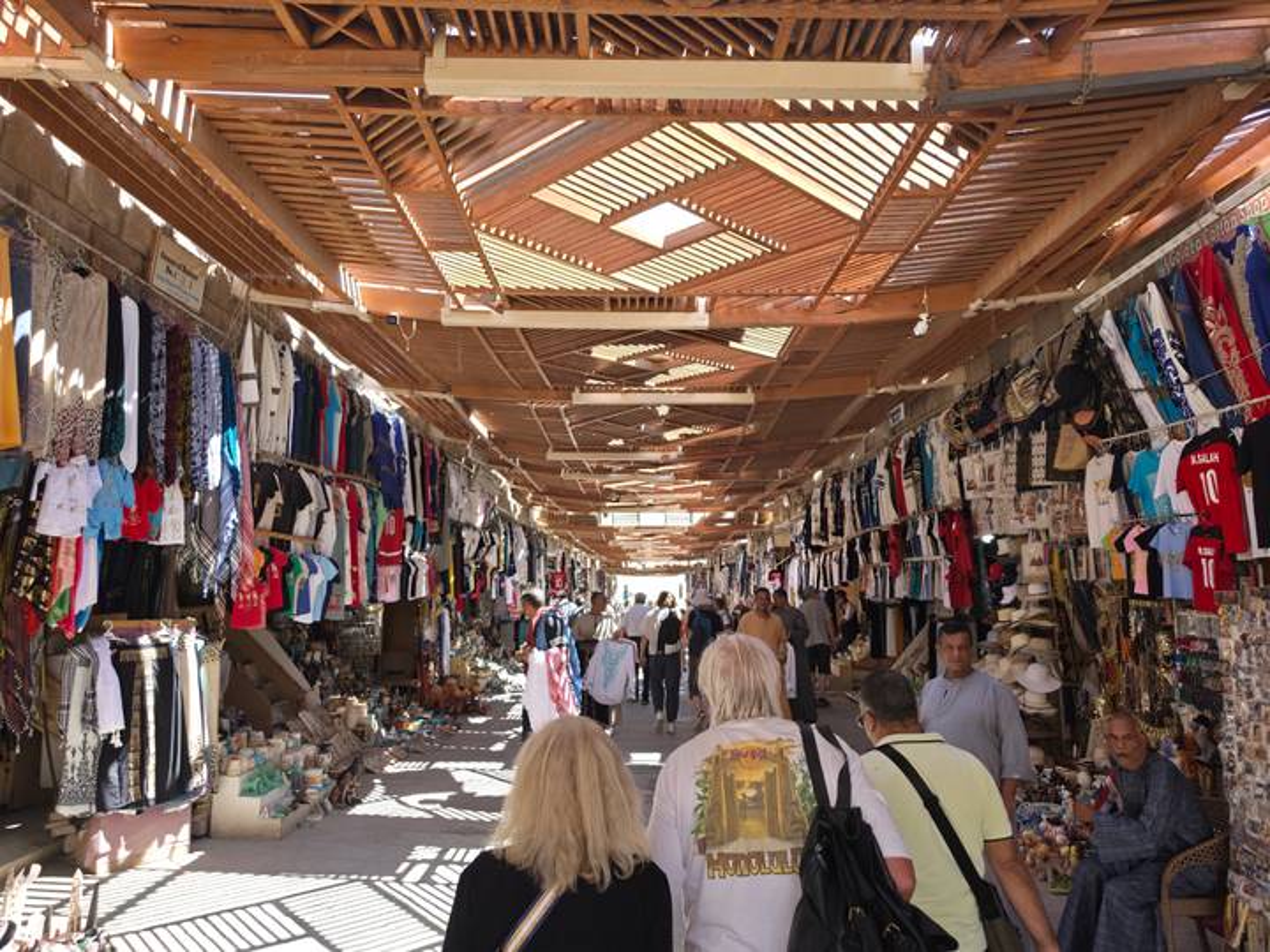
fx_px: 844
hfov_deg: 73.9
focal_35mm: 23
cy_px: 476
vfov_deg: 58.9
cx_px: 635
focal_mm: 6.5
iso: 20
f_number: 1.4
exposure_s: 1/180
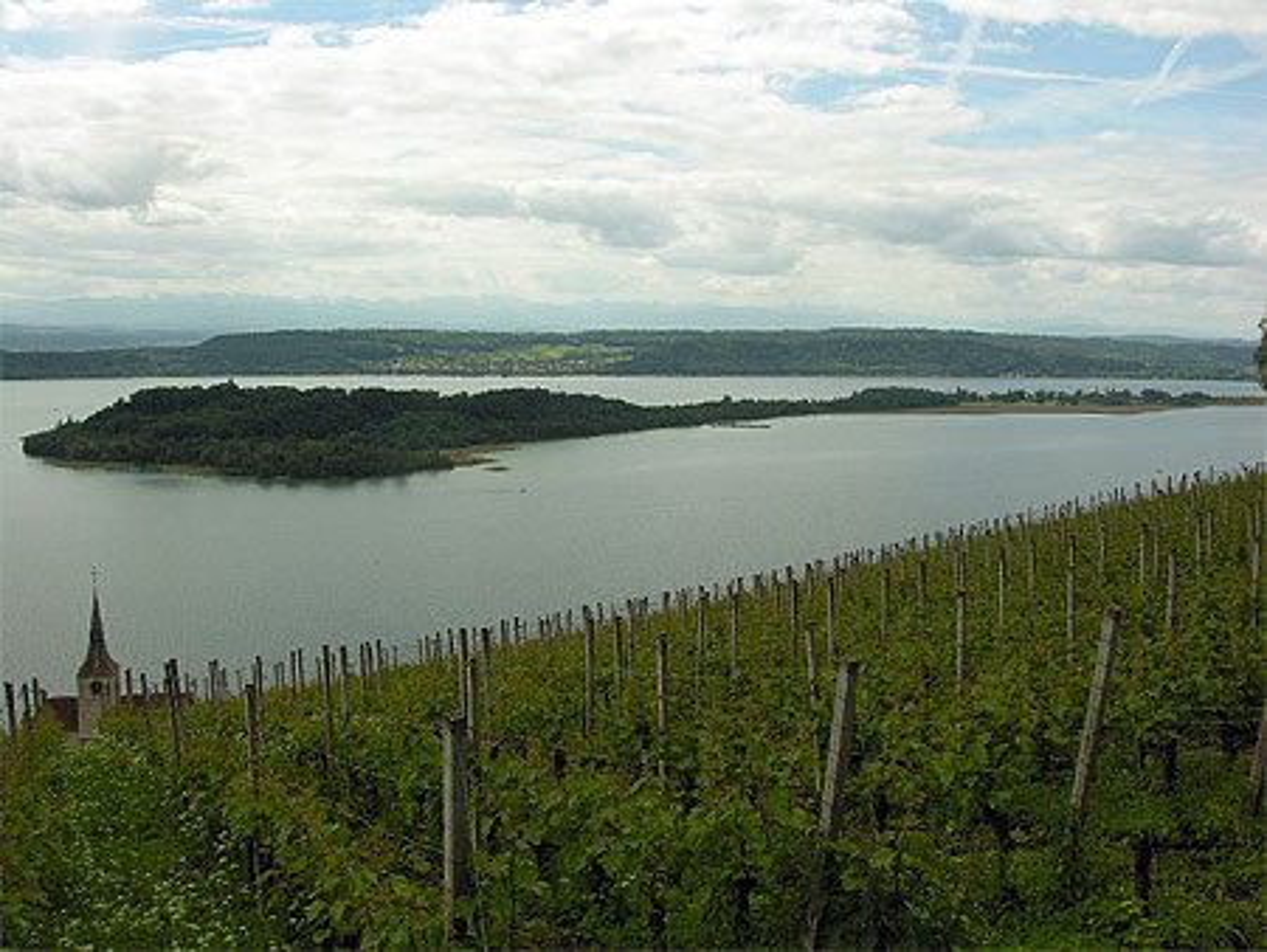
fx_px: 1282
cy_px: 476
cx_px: 634
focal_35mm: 35
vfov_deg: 40.7
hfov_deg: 52.6
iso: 50
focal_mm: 8.9
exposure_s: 1/222
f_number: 6.3
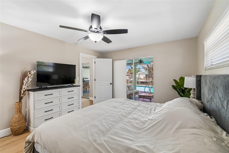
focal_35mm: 15
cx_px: 114
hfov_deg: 100.4
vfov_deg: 77.3
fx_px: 95
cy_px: 76
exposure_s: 1/5
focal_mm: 10
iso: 100
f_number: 7.1
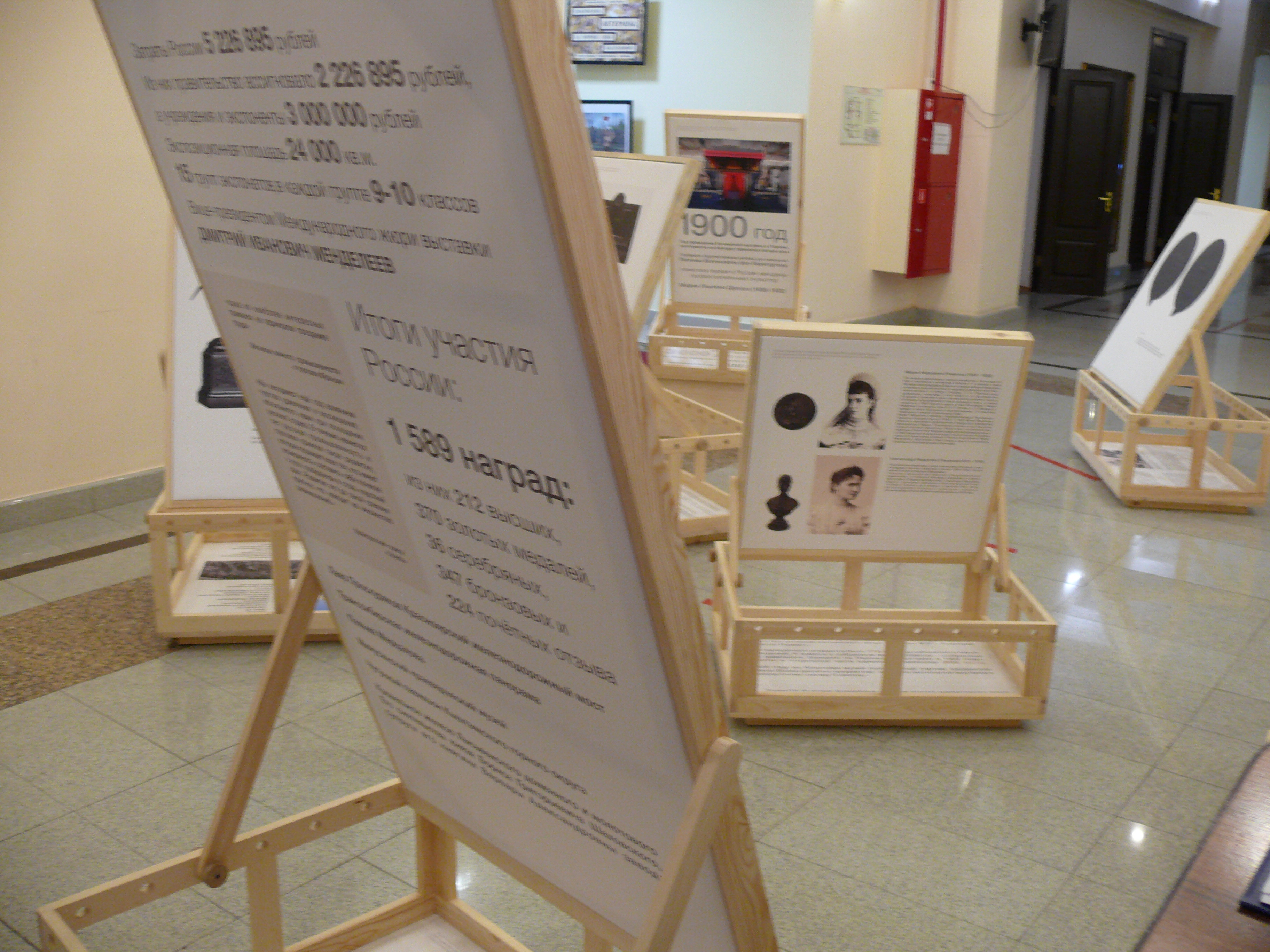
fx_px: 1284
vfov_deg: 40.7
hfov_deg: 52.6
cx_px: 635
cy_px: 476
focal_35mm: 35
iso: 200
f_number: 2.8
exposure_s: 1/13
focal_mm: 7.4
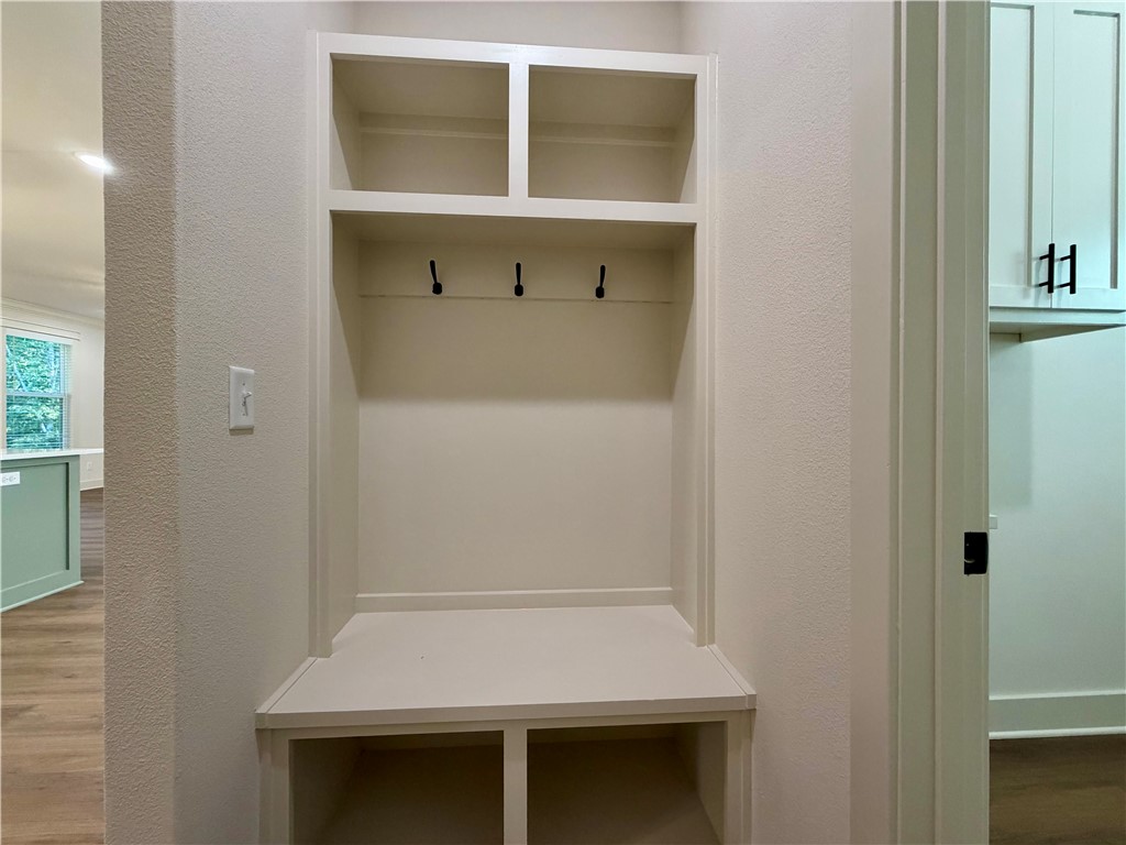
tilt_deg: -0.8
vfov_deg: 85.7
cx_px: 563
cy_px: 422
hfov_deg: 102.1
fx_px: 455
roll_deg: +0.1
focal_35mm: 14
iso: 320
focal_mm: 2.22
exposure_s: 1/120
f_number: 2.2
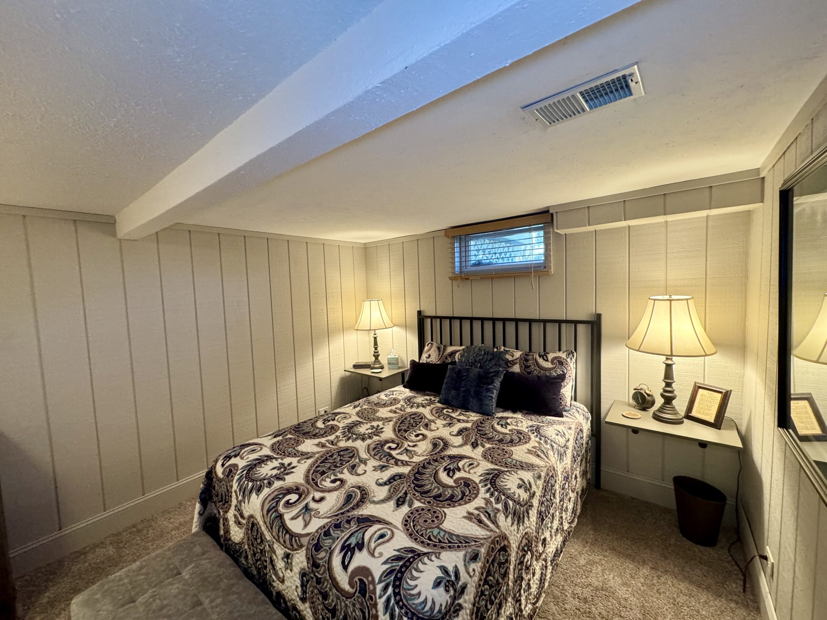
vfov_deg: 85.7
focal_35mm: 14
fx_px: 334
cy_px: 310
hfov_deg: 102.1
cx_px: 414
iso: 320
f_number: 2.2
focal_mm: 2.22
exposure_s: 1/120
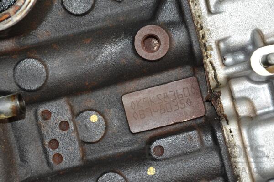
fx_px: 1050
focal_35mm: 138
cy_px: 91
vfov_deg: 9.9
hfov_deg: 14.9
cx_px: 137
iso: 800
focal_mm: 92
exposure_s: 1/60
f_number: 5.6
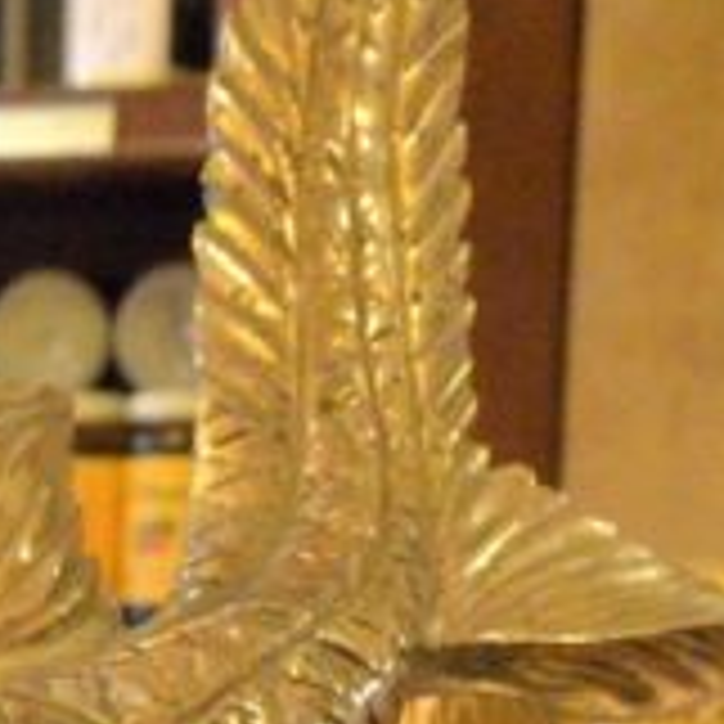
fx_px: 5371
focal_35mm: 227
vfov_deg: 7.5
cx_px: -1106
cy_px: 1219
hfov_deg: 7.2
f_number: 11
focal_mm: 28
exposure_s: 1/15
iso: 6400
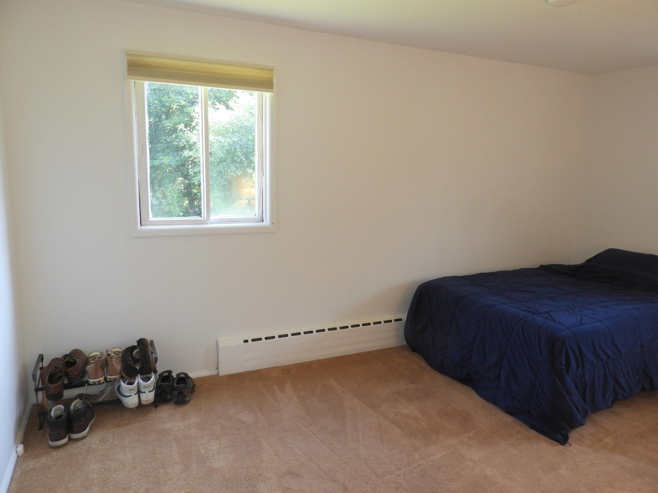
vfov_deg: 56.8
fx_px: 456
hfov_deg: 71.6
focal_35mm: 24
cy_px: 246
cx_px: 329
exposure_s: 1/30
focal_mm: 4.3
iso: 160
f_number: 3.3
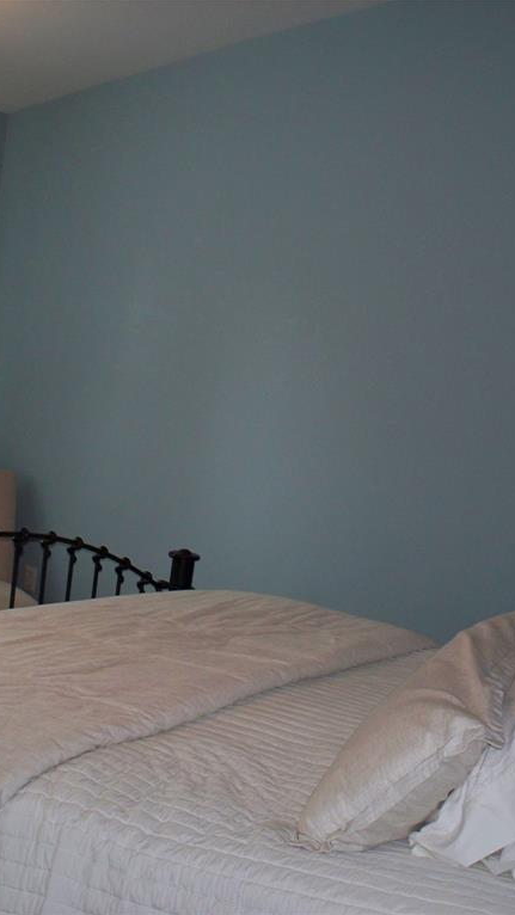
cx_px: 215
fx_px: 1238
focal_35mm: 51
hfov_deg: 23.5
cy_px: 458
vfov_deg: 40.6
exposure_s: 1/30
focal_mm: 7.54
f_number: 2.8
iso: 200
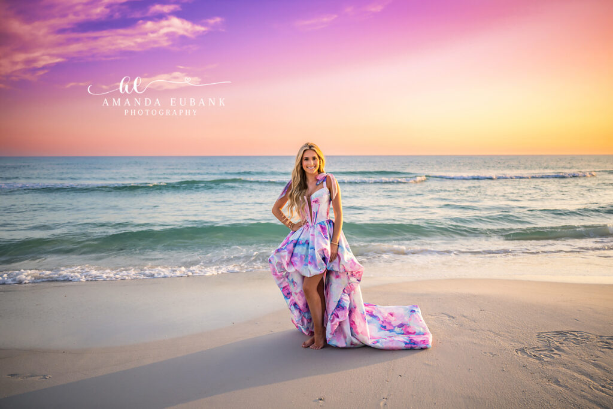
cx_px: 306
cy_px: 204
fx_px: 502
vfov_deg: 44.3
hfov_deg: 62.8
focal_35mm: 30
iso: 320
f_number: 2.8
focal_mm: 29.5
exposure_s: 1/2000
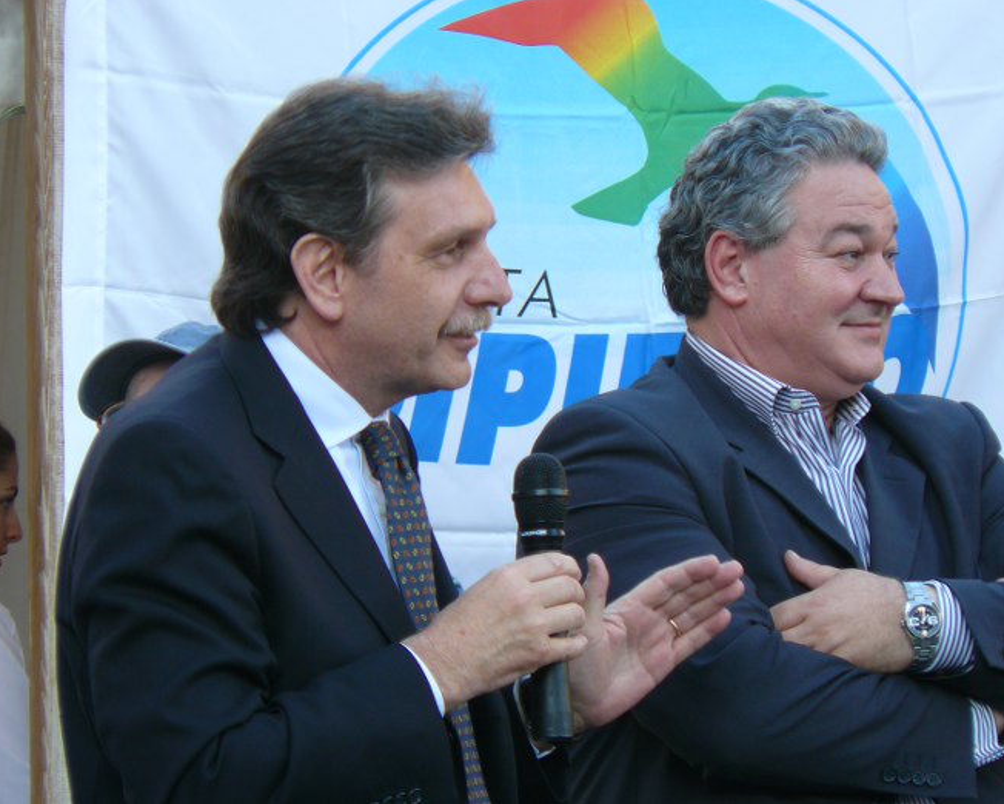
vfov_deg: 5.9
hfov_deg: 7.3
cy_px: 401
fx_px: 7847
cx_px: 536
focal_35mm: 264
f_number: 3.3
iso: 100
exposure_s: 1/100
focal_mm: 41.9
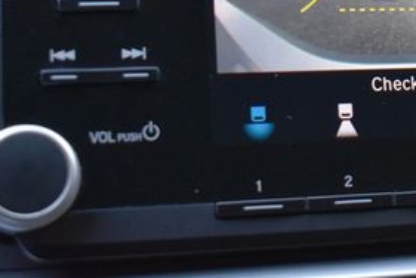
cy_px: -26
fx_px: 1342
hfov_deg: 17.1
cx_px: 441
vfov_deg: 11.7
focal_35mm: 116
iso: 560
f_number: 4.5
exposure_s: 1/250
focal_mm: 34
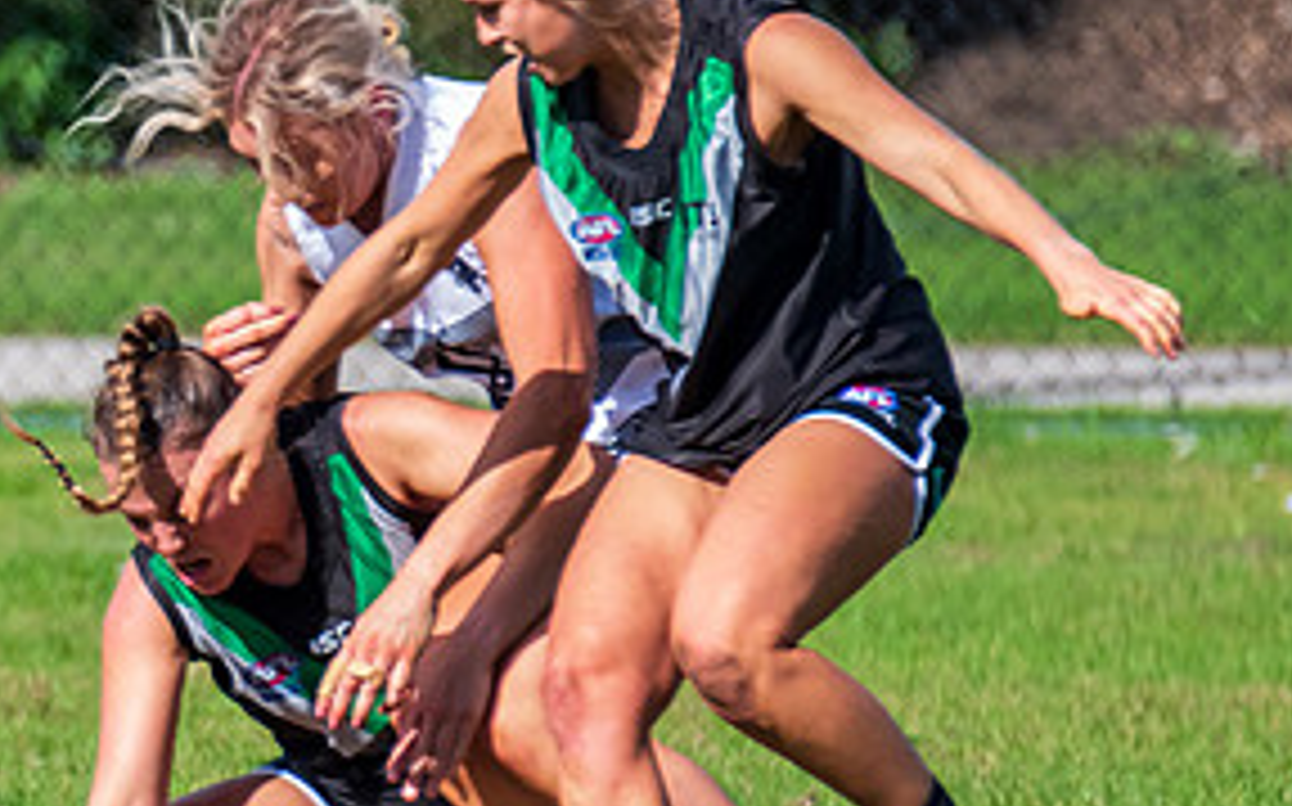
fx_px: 71789
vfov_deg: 0.6
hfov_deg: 1.0
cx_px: -229
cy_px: 530
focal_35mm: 2040
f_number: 9
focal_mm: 550
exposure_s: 1/1250
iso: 800
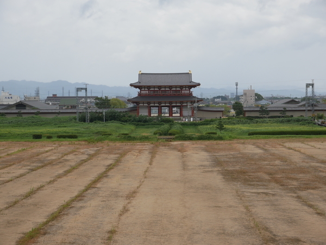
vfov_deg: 12.4
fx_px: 1131
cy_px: 122
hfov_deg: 16.4
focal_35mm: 120
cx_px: 163
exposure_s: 1/500
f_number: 8
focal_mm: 60
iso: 200
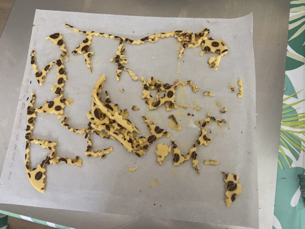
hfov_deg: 67.3
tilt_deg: -77.2
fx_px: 229
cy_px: 114
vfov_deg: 53.0
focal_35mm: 26
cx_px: 152
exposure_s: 1/60
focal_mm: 4.25
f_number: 1.8
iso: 400
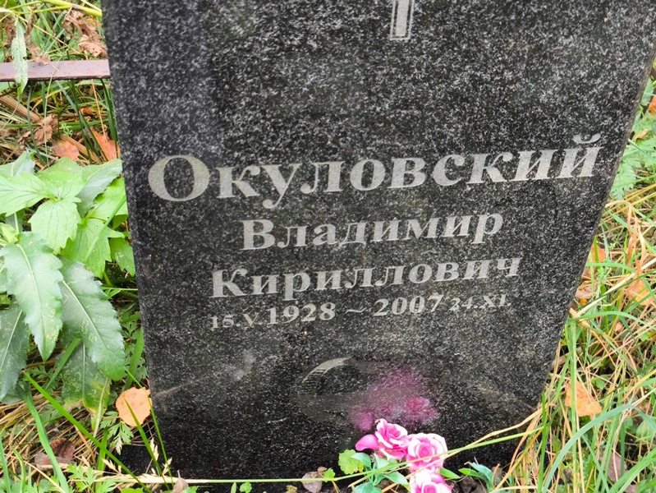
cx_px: 328
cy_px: 246
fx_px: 948
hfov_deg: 38.2
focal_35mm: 50
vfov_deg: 29.1
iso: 80
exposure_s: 1/60
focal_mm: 4.71
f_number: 1.7
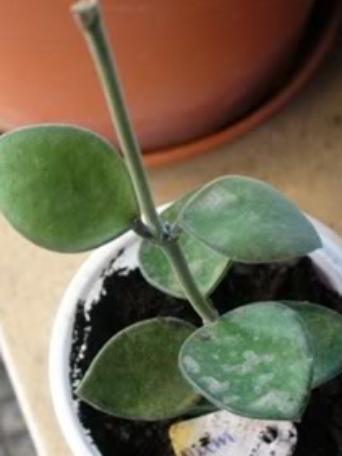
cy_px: 262
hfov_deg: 23.7
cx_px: 187
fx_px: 816
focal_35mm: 62
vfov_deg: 31.1
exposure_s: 1/25
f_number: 2.8
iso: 200
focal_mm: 6.1
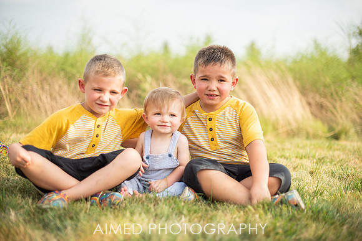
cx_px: 182
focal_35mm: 51
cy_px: 120
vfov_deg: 26.6
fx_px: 510
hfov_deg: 39.1
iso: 100
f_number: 1.8
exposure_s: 1/2500
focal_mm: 50
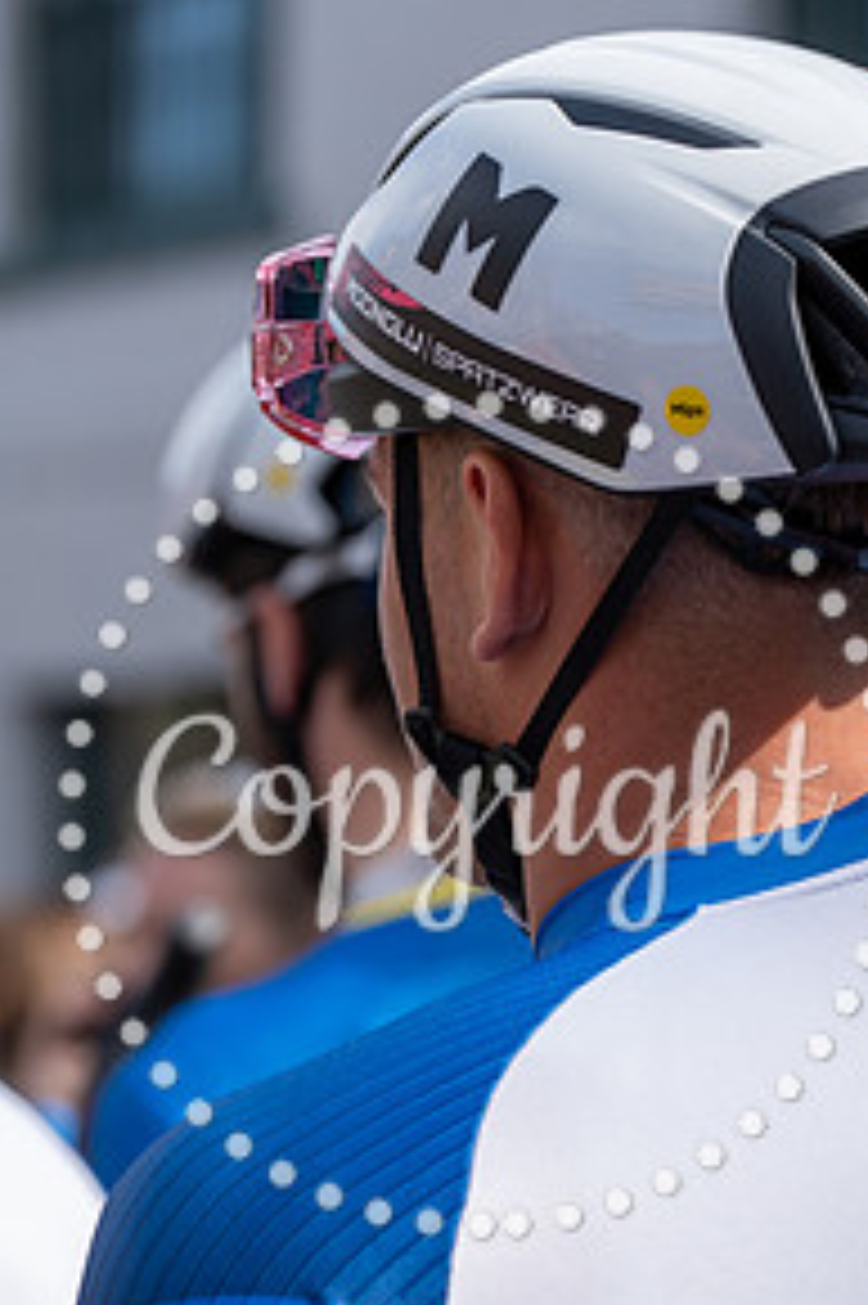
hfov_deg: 6.3
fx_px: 7929
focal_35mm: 219
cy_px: 432
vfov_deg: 9.4
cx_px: 567
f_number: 5.6
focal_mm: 141
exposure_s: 1/1000
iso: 400
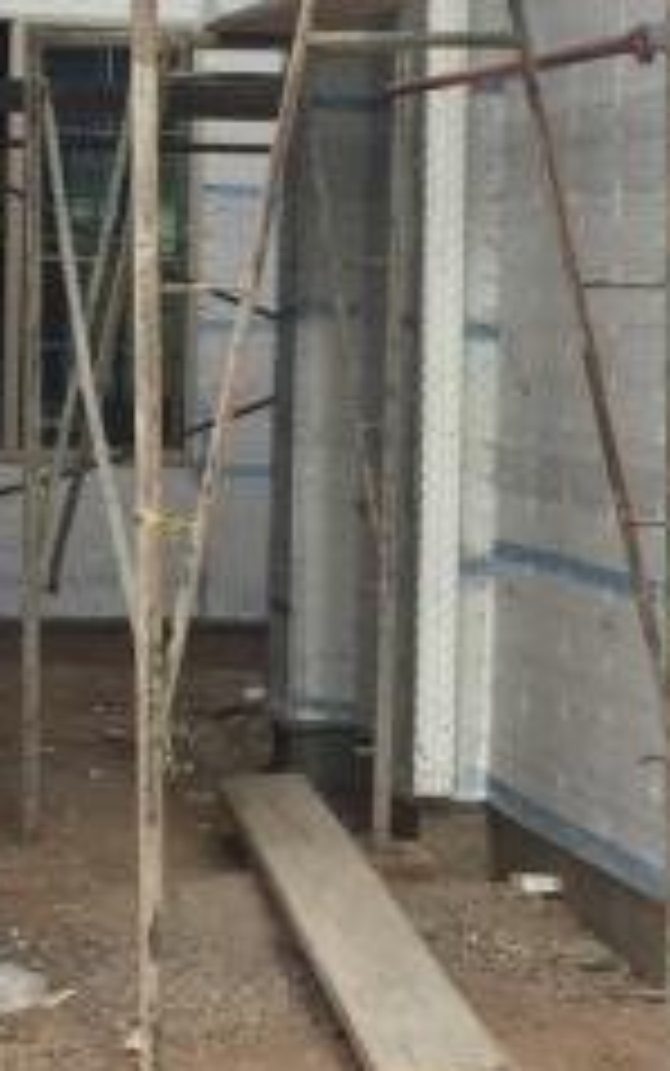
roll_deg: -2.2
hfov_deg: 9.9
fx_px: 3852
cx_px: 414
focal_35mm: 132
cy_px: 324
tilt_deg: +0.5
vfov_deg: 15.8
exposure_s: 1/1980
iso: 32
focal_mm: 4.15
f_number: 2.2
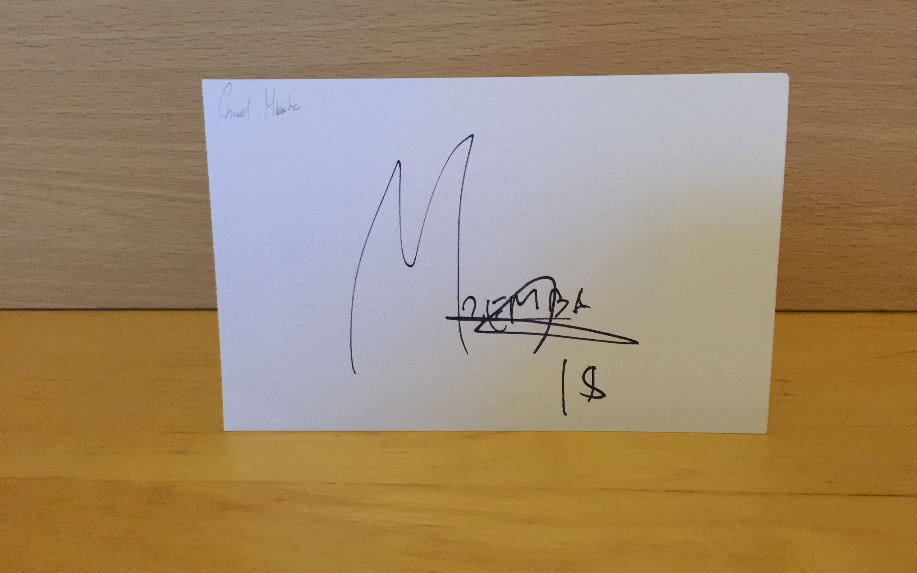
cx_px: 459
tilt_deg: -19.8
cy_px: 301
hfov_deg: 61.2
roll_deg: -0.2
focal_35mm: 31
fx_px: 775
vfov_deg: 40.6
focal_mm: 4.15
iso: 160
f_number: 2.2
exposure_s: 1/8
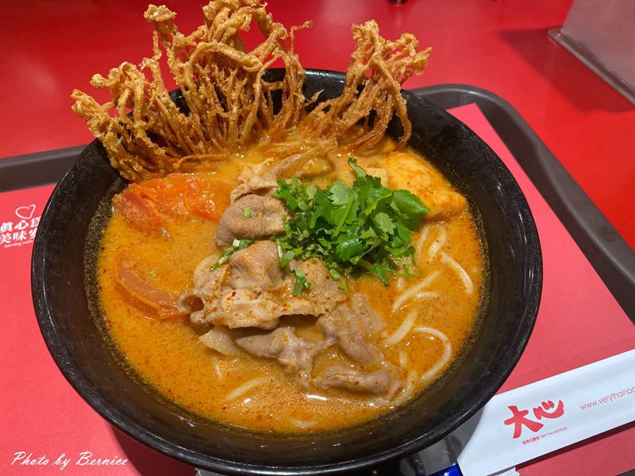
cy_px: 238
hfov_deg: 67.3
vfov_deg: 53.1
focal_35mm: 26
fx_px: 477
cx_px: 318
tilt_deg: -53.7
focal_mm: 4.25
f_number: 1.8
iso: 100
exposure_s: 1/120
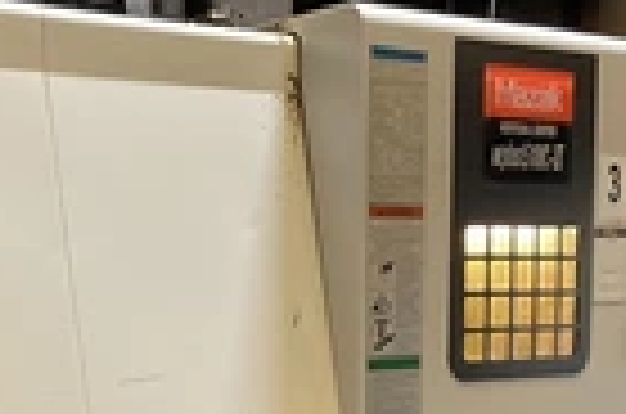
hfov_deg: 23.0
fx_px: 1509
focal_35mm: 87
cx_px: 95
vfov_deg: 15.2
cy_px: 468
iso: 250
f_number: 1.8
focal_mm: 3
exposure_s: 1/40
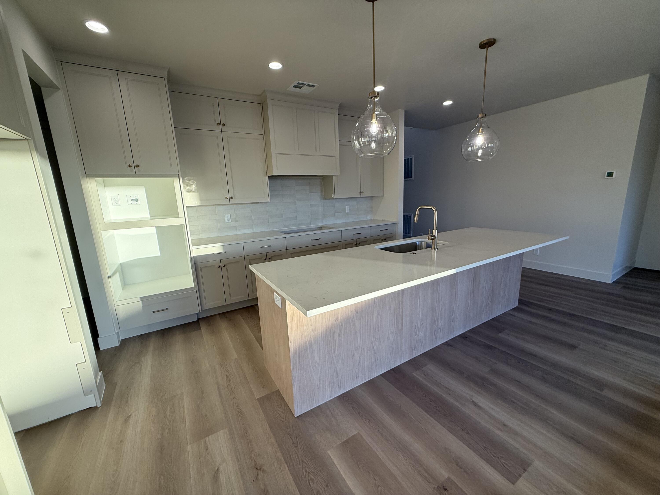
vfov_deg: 85.7
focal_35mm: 14
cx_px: 330
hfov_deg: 102.1
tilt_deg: -11.4
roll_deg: +1.9
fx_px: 267
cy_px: 248
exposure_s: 1/120
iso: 80
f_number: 2.2
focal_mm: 2.22
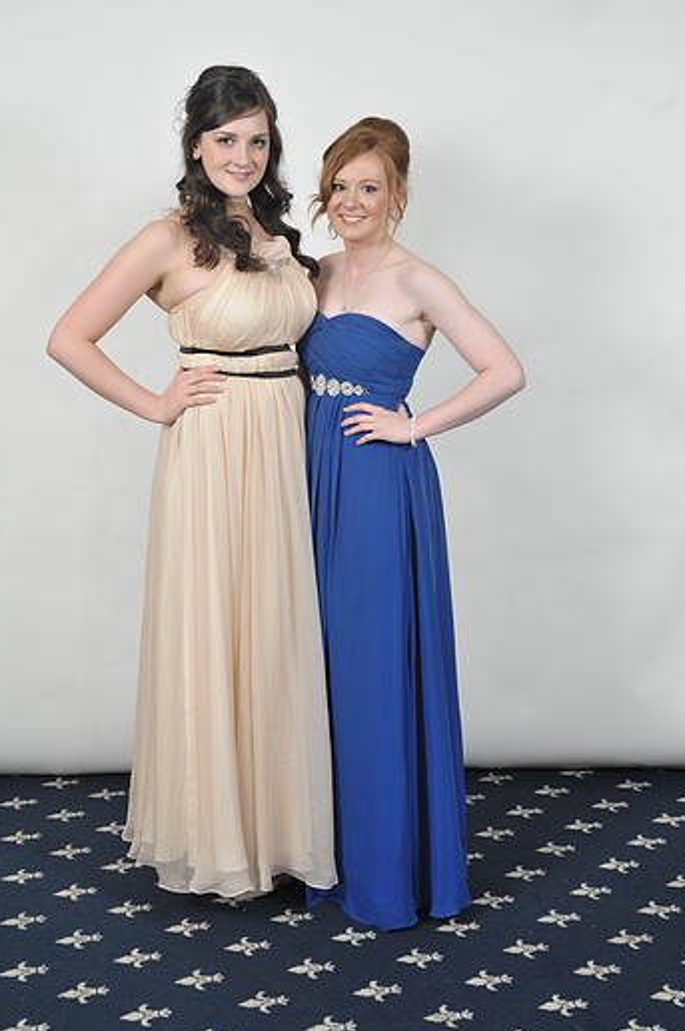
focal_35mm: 54
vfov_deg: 36.9
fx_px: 1544
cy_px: 500
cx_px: 314
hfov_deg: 25.0
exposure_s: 1/160
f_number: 7.1
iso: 1000
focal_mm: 48
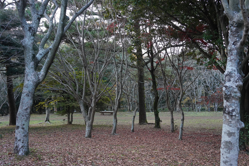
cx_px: 124
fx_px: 270
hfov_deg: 49.5
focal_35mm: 39
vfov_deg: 34.2
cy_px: 86
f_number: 5.6
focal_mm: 35
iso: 1600
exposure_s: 1/100
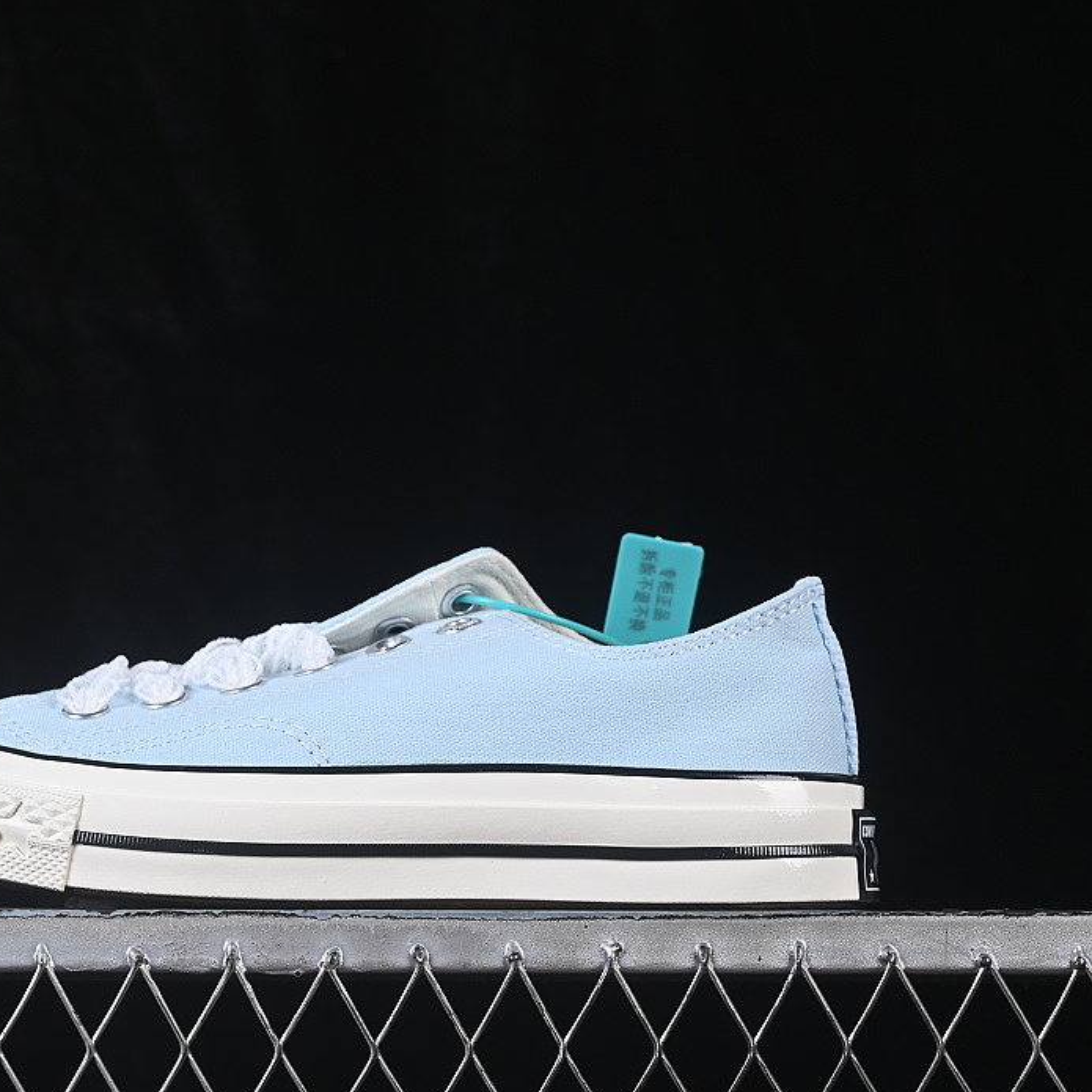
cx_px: 347
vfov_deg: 17.6
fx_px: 3533
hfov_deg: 17.5
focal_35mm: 99
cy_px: 559
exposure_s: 1/80
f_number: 8
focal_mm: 50
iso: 160
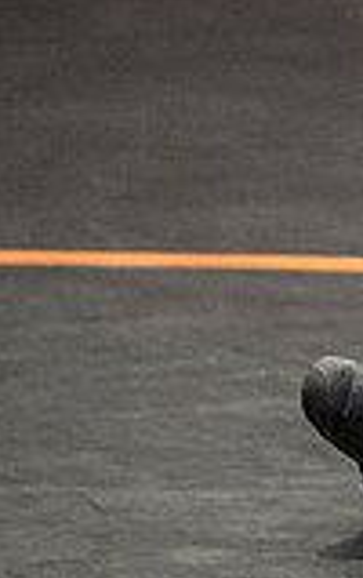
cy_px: 560
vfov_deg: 2.1
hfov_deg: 1.3
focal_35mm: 1000
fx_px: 15758
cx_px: 1058
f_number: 2.8
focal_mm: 165
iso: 3200
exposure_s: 1/1000
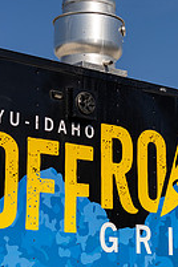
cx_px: 153
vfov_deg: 18.0
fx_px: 831
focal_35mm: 112
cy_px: 35
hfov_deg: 12.2
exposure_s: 1/1250
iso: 100
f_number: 5
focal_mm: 50
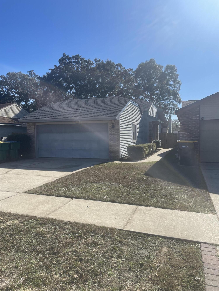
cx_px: 110
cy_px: 146
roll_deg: +0.2
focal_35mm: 26
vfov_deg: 67.3
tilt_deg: -1.9
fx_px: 219
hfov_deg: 53.1
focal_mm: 4.2
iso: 32
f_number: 1.6
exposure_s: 1/4132
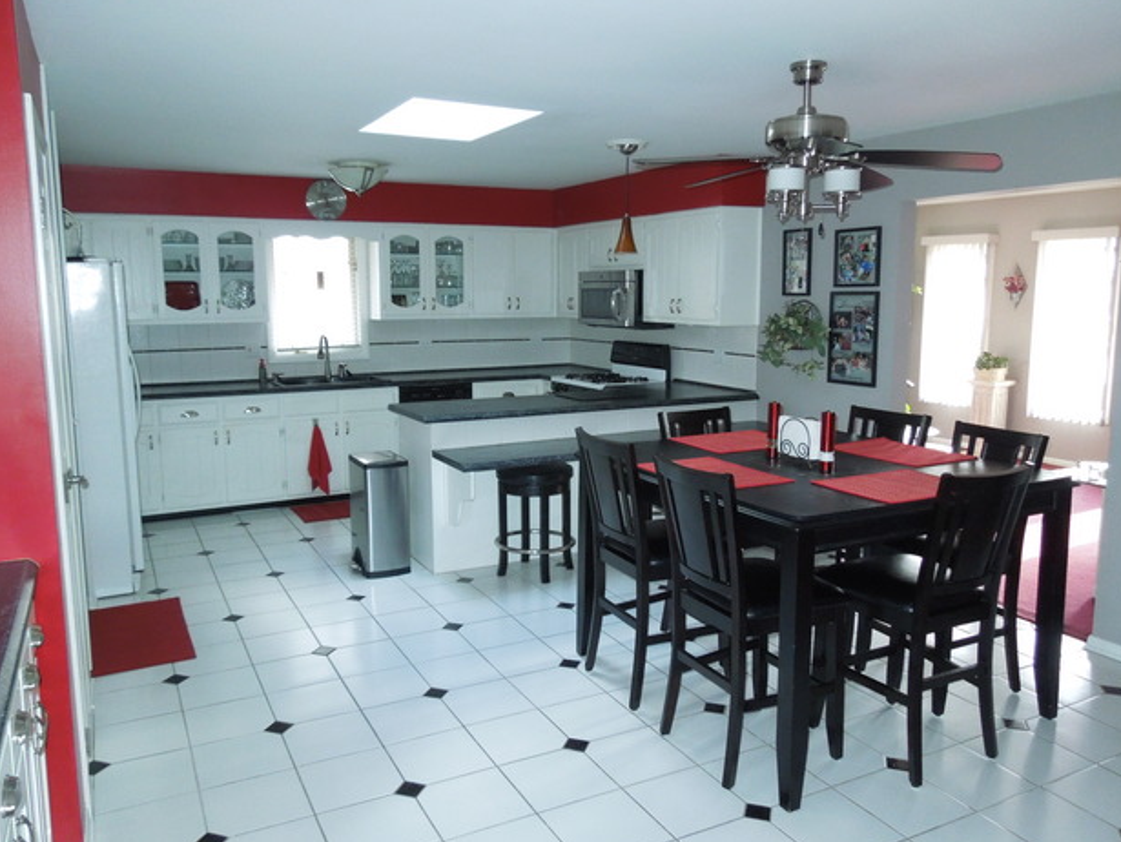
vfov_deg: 53.1
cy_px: 412
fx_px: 842
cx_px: 547
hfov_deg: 67.3
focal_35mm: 26
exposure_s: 1/30
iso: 640
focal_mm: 4.5
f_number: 3.3
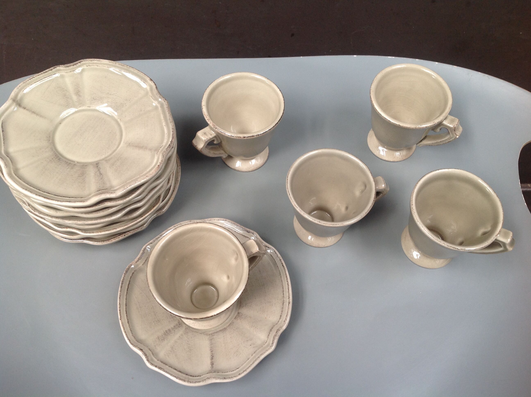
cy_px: 198
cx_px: 266
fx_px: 536
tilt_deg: -61.7
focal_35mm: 35
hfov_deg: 52.7
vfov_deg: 40.6
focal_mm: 4.28
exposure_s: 1/24
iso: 64
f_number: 2.4
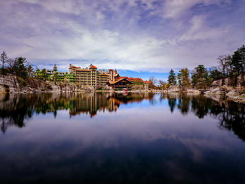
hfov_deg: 87.3
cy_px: 89
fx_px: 127
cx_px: 107
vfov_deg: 71.6
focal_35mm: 18
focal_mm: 10
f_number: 8
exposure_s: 8
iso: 200
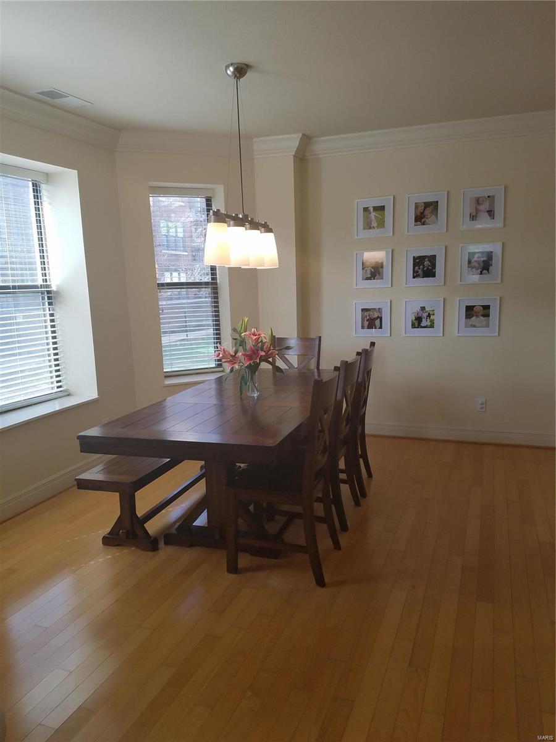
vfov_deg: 67.3
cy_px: 371
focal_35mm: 26
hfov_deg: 53.1
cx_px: 278
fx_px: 557
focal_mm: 4.2
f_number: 1.7
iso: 50
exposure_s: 1/160
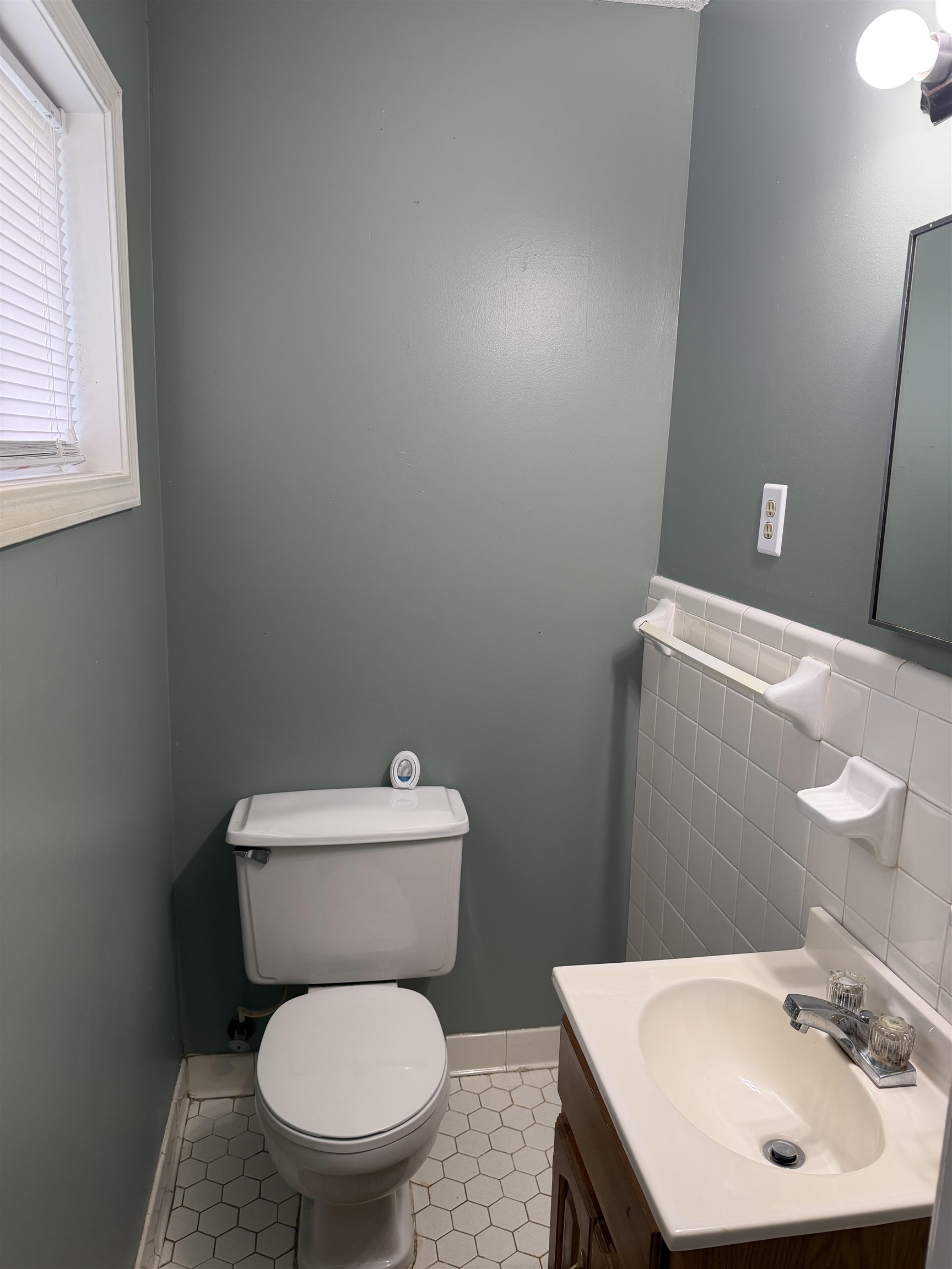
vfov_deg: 71.6
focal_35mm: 24
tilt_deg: -9.2
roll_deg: -2.5
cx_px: 476
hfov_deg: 56.8
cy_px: 634
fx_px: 880
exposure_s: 1/60
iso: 125
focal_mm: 6.76
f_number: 1.78
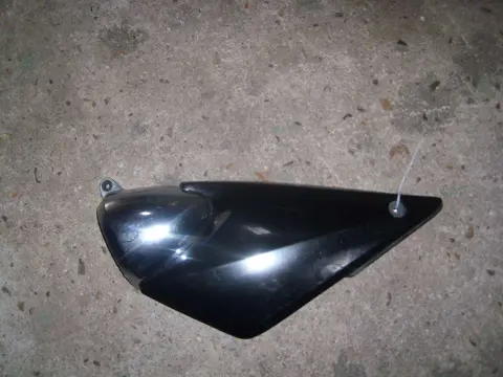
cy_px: 188
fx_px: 509
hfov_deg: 52.6
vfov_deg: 40.7
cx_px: 252
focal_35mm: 35
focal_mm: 5.8
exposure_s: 1/30
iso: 200
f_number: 7.1
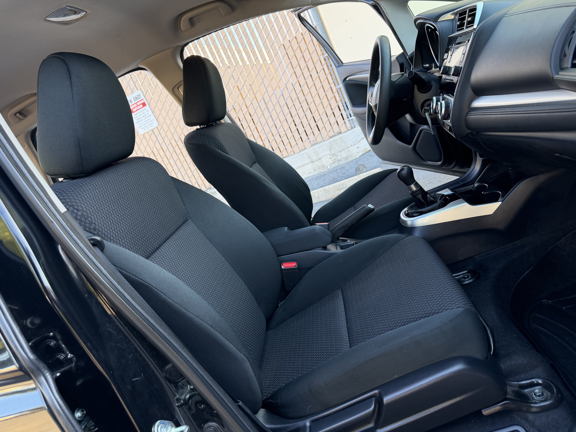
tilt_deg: -12.4
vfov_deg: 56.8
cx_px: 288
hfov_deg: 71.6
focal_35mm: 24
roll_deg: +26.3
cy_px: 216
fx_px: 399
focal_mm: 6.76
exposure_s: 1/164
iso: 160
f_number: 1.78
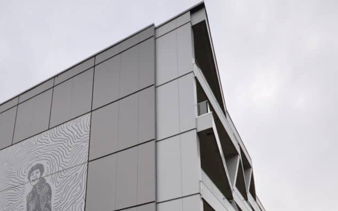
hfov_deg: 61.3
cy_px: 257
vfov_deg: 32.9
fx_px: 285
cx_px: 161
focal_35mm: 31
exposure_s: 1/160
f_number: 6.3
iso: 200
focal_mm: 11
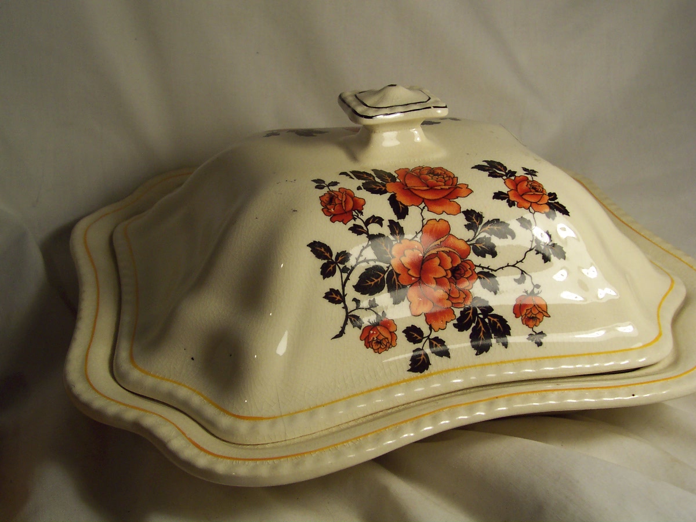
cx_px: 348
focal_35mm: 37
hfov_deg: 50.1
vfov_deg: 38.7
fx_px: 744
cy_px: 261
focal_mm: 5.6
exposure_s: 1/250
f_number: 2.8
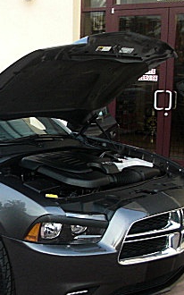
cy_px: 154
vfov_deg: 27.9
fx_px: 594
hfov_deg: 16.9
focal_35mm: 74
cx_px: -29
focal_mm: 6.3
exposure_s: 1/125
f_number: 2.8
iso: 200
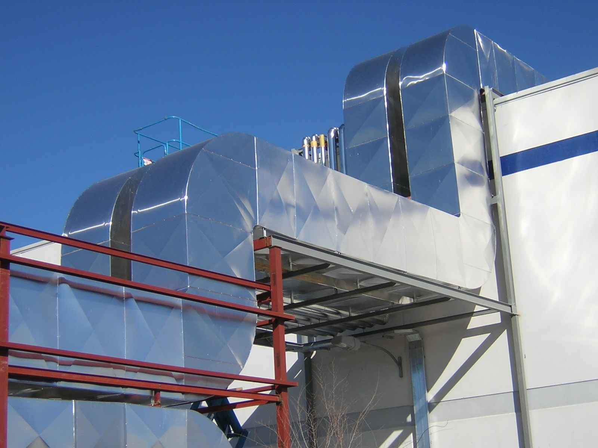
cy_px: 224
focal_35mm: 62
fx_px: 1071
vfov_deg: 23.7
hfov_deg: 31.2
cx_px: 299
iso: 100
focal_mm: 8.1
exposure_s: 1/1151
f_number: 3.4
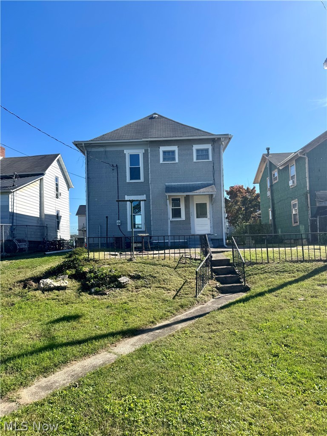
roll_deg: +2.9
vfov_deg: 71.6
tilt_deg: +4.9
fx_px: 302
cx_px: 164
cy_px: 218
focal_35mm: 24
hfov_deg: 56.8
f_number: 1.78
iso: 80
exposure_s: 1/3802
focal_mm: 6.76
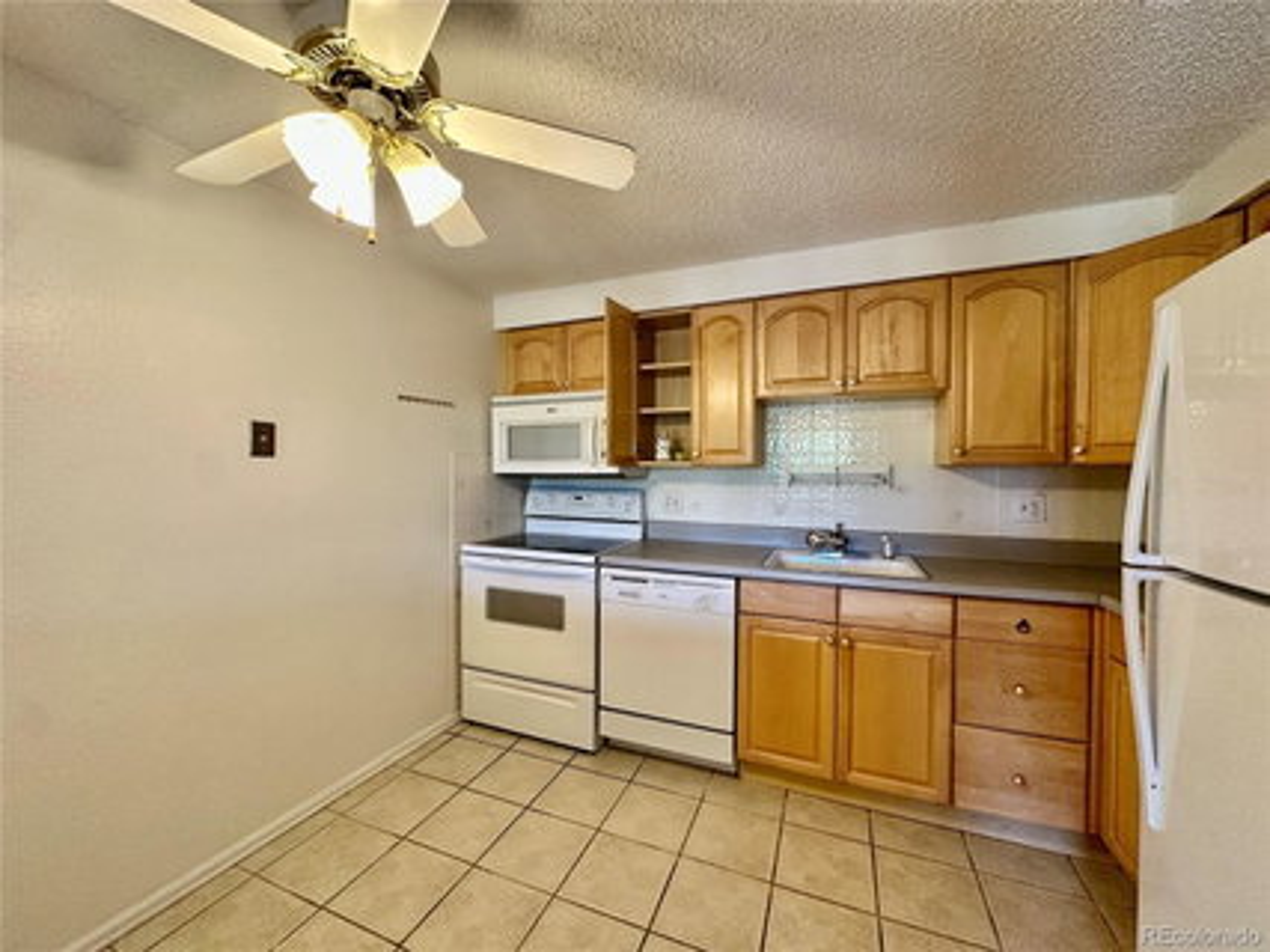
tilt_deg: -1.2
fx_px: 513
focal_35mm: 14
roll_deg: -0.2
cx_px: 635
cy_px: 476
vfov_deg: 85.6
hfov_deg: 102.1
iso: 250
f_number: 2.2
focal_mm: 2.22
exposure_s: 1/120
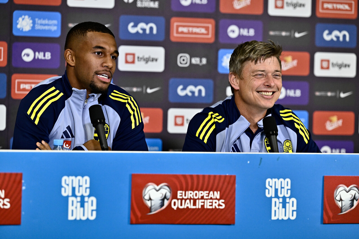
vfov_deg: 9.2
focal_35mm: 150
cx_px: 180
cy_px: 120
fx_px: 1496
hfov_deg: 13.7
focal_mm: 150
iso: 1600
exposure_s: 1/640
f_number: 4
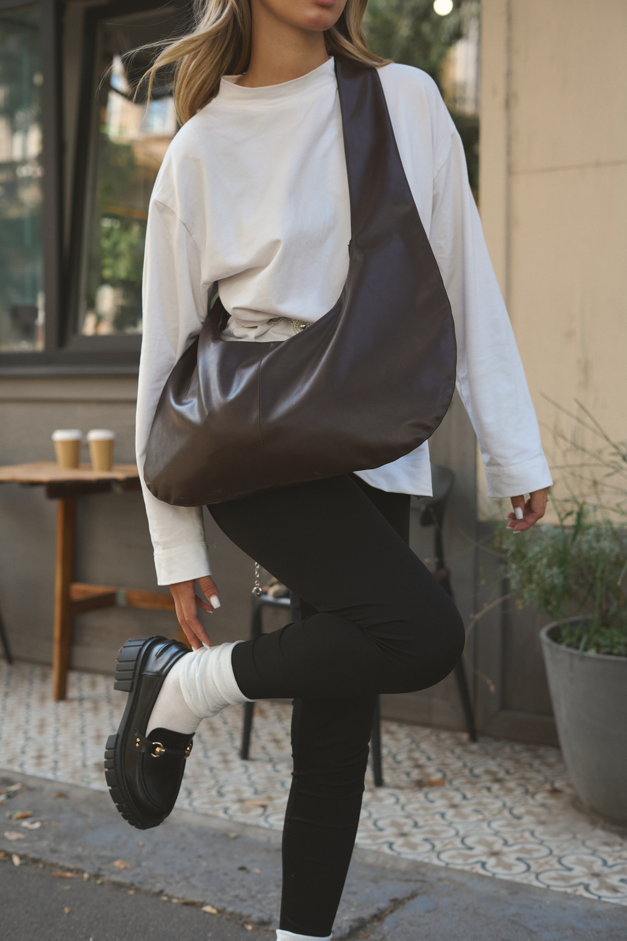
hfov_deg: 27.0
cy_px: 470
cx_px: 314
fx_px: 1306
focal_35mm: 50
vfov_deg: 39.6
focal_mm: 50
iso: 500
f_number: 3.5
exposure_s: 1/500
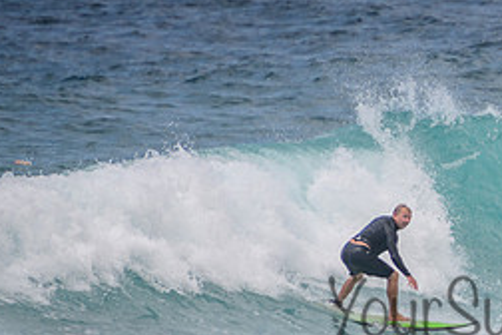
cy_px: 225
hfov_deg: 1.6
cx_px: 719
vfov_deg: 1.1
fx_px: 17624
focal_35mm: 1264
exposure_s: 1/2000
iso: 250
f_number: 5.6
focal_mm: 400
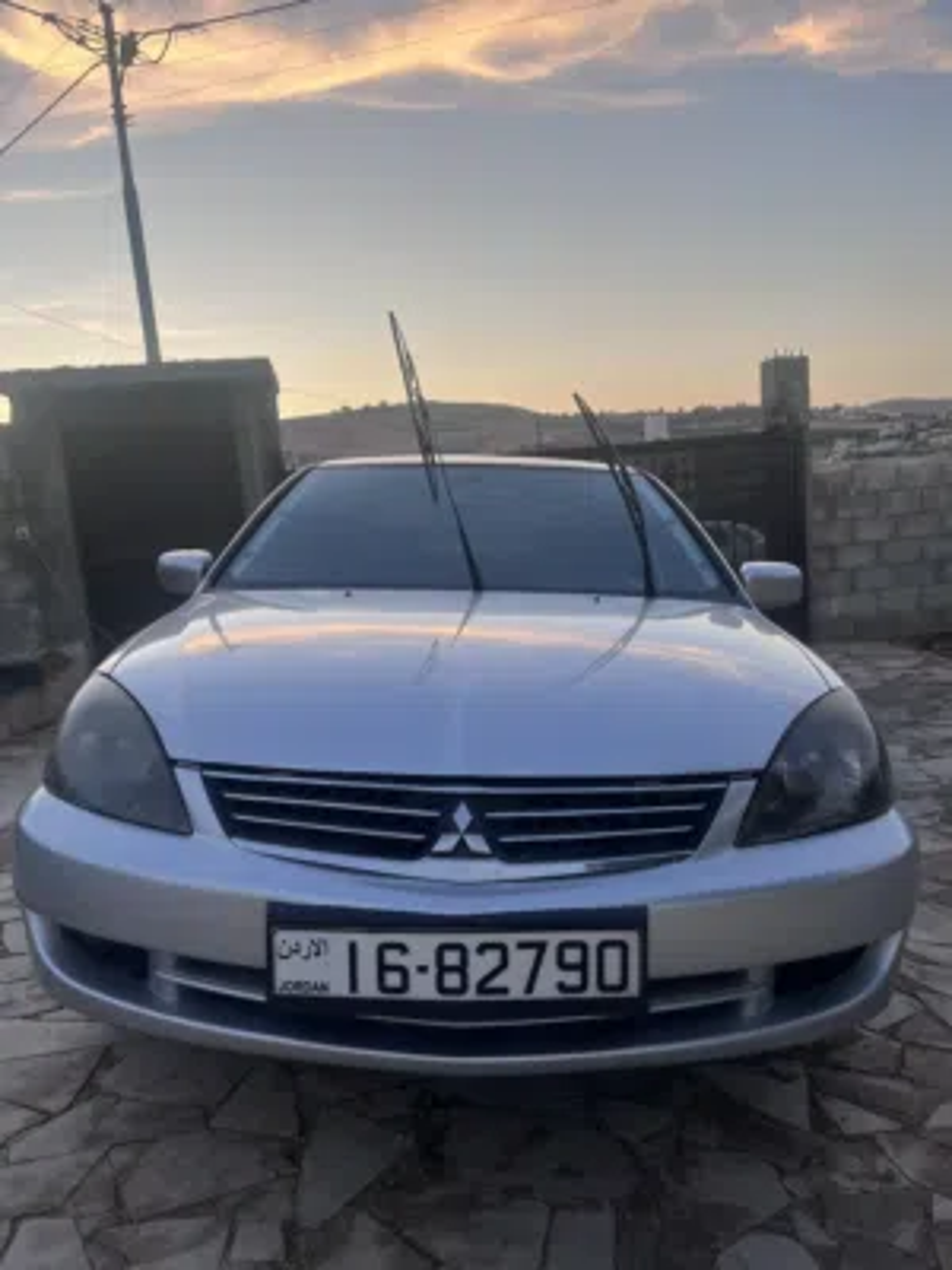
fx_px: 953
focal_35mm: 26
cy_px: 635
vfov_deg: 67.3
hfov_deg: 53.1
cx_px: 476
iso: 40
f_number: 1.6
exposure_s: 1/222
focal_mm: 5.1
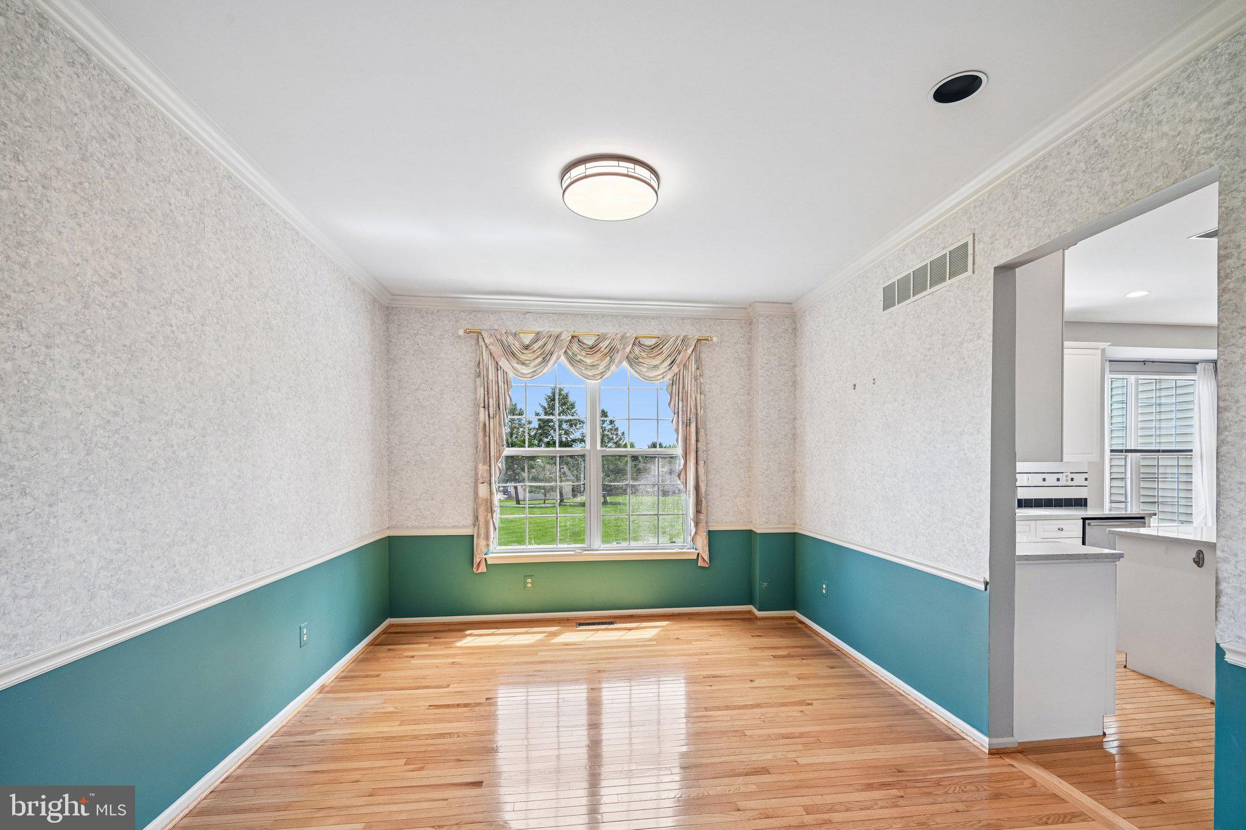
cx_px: 623
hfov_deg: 96.7
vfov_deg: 73.7
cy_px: 415
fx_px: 554
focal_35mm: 16
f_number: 8
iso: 800
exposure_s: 1/100
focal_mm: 16
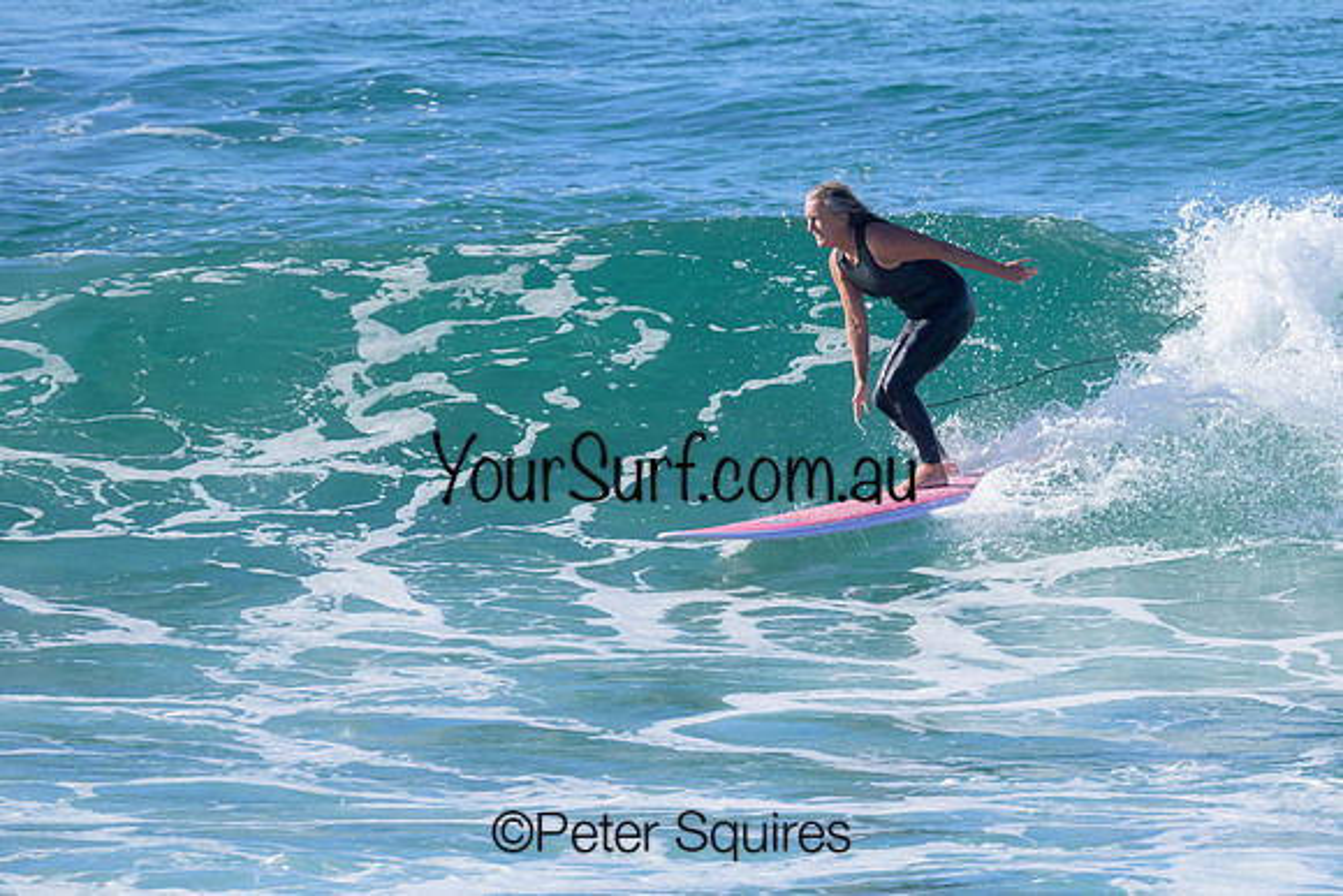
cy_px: 480
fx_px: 27865
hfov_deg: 2.8
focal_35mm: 747
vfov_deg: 1.8
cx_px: 901
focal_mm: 550
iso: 720
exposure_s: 1/1250
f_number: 11
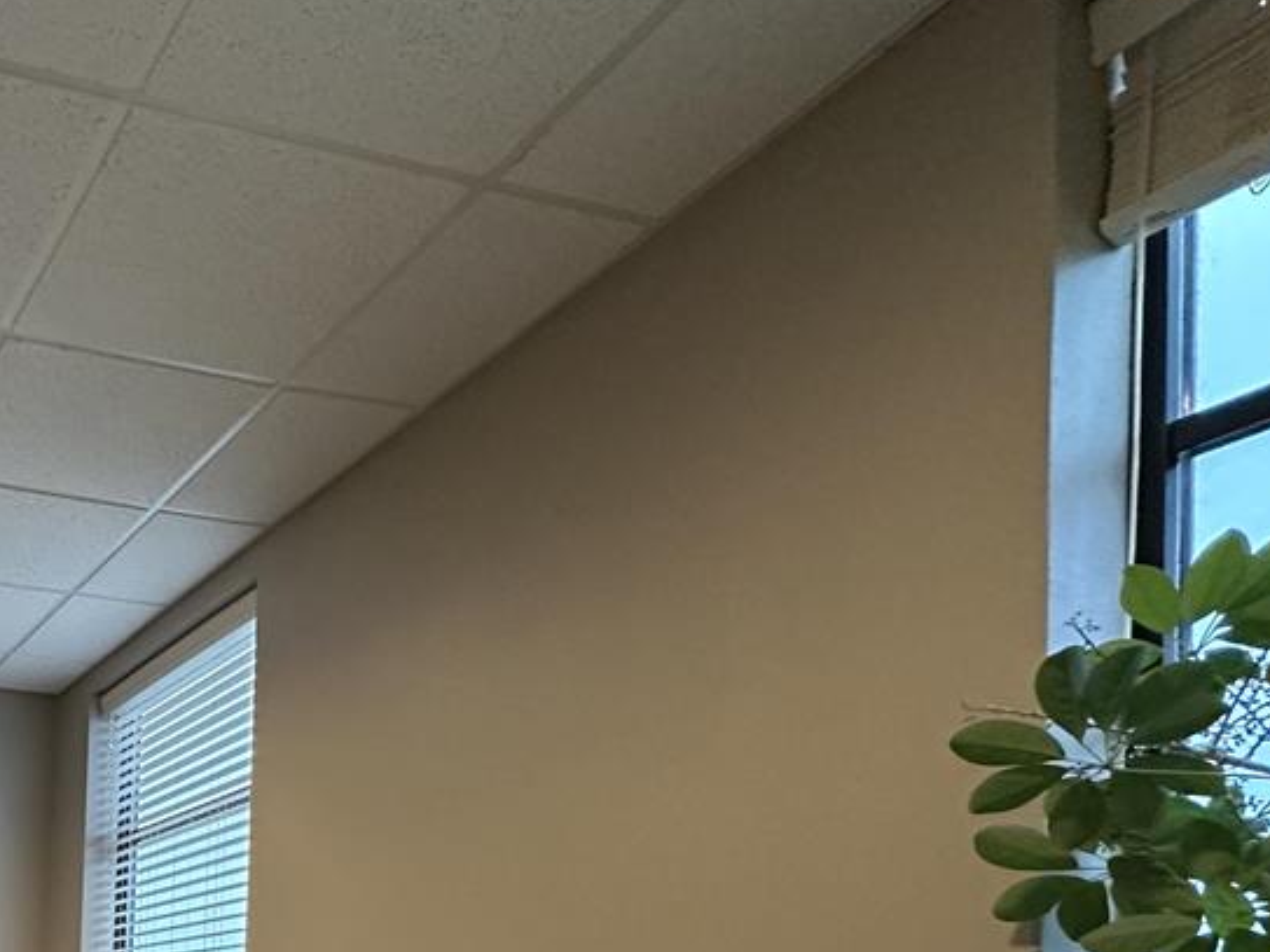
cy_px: 1013
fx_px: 1210
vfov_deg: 37.0
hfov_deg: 44.4
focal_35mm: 33
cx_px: -80
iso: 400
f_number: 2.2
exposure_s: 1/60
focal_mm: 2.22
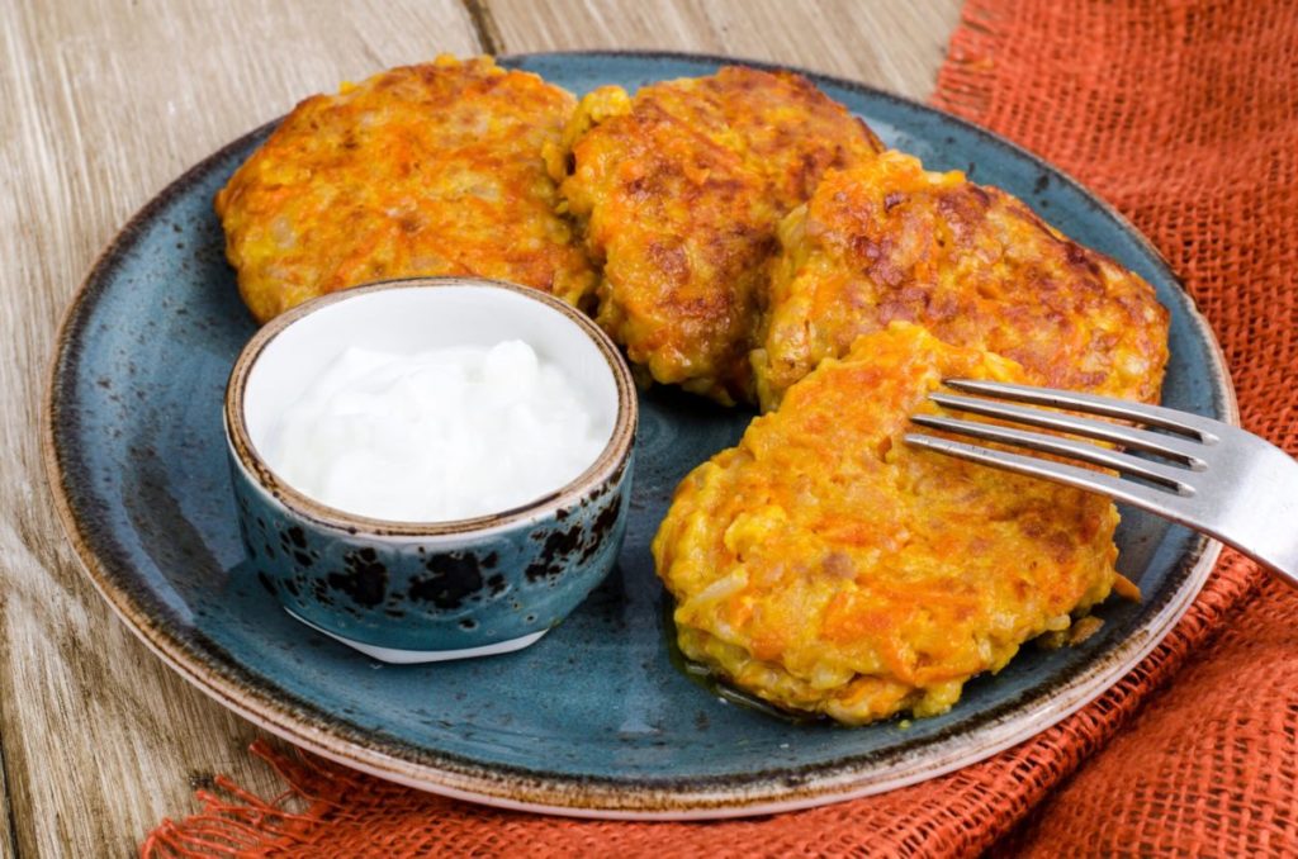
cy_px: 430
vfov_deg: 18.1
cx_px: 649
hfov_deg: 27.0
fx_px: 2698
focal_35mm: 75
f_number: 11
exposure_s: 1/200
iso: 100
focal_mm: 50
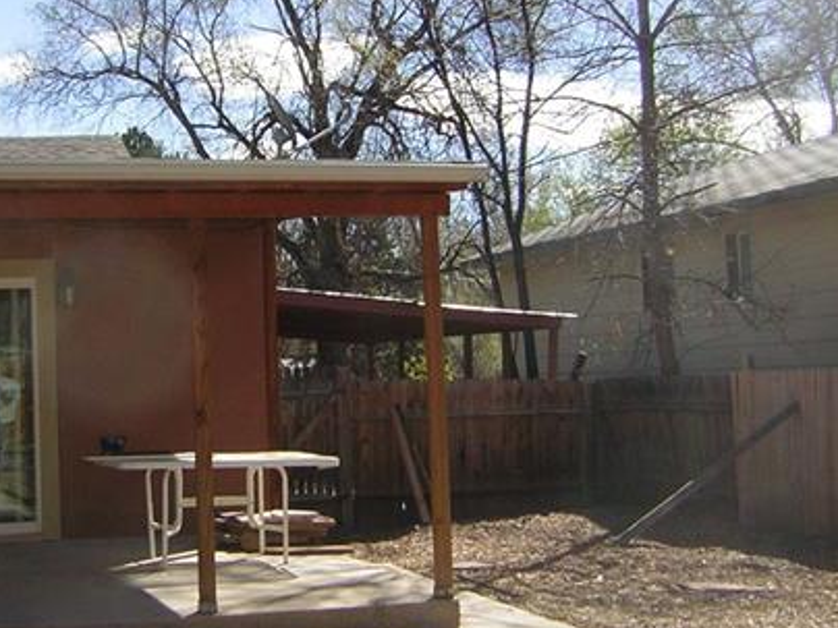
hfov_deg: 33.6
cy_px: 284
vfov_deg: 25.6
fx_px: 1380
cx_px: 324
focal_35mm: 57
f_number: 5.2
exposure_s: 1/246
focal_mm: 4.7
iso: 50
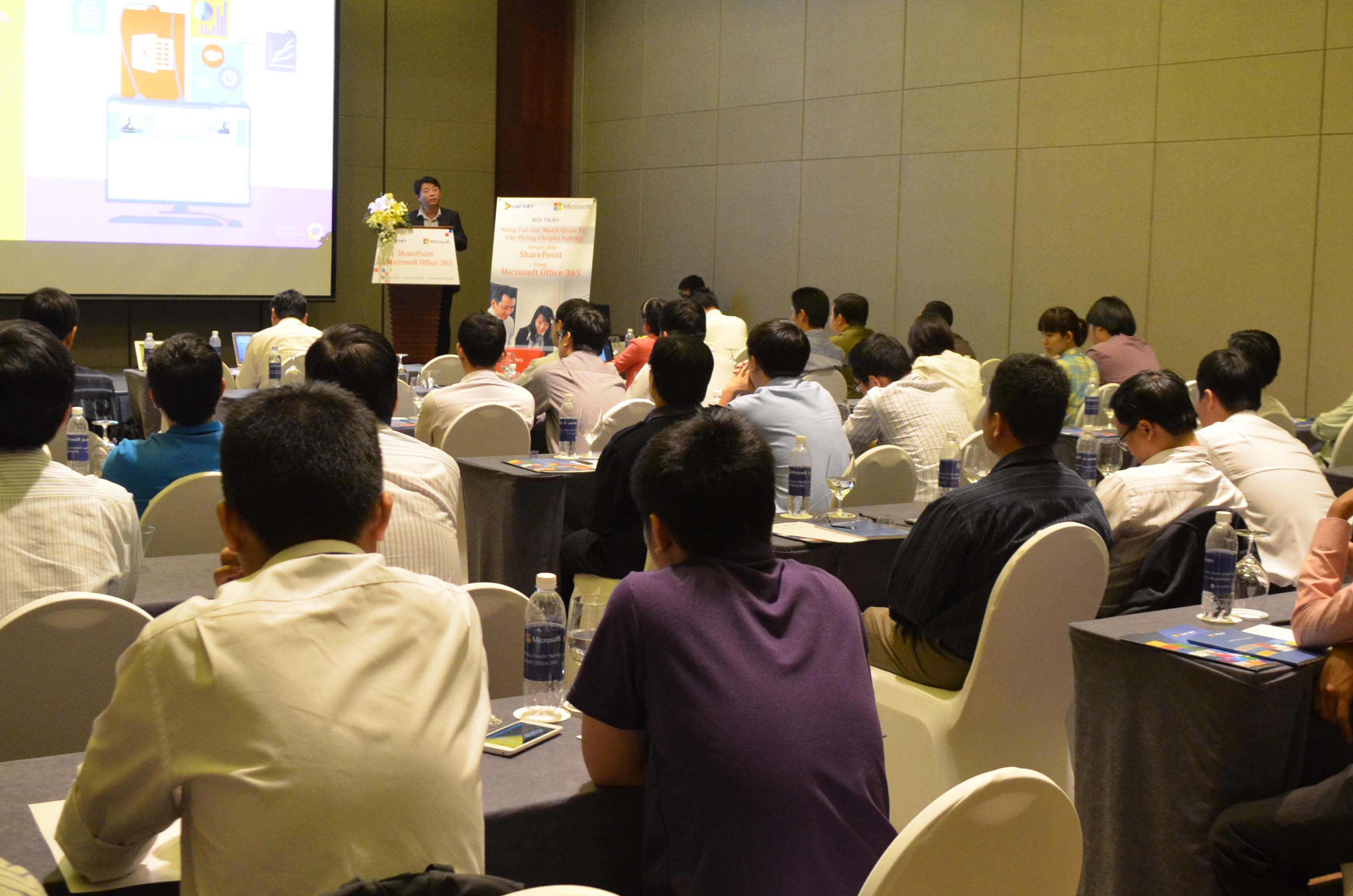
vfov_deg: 31.0
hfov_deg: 45.5
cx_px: 643
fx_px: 1613
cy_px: 428
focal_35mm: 43
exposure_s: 1/40
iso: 1600
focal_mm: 18
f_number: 3.5
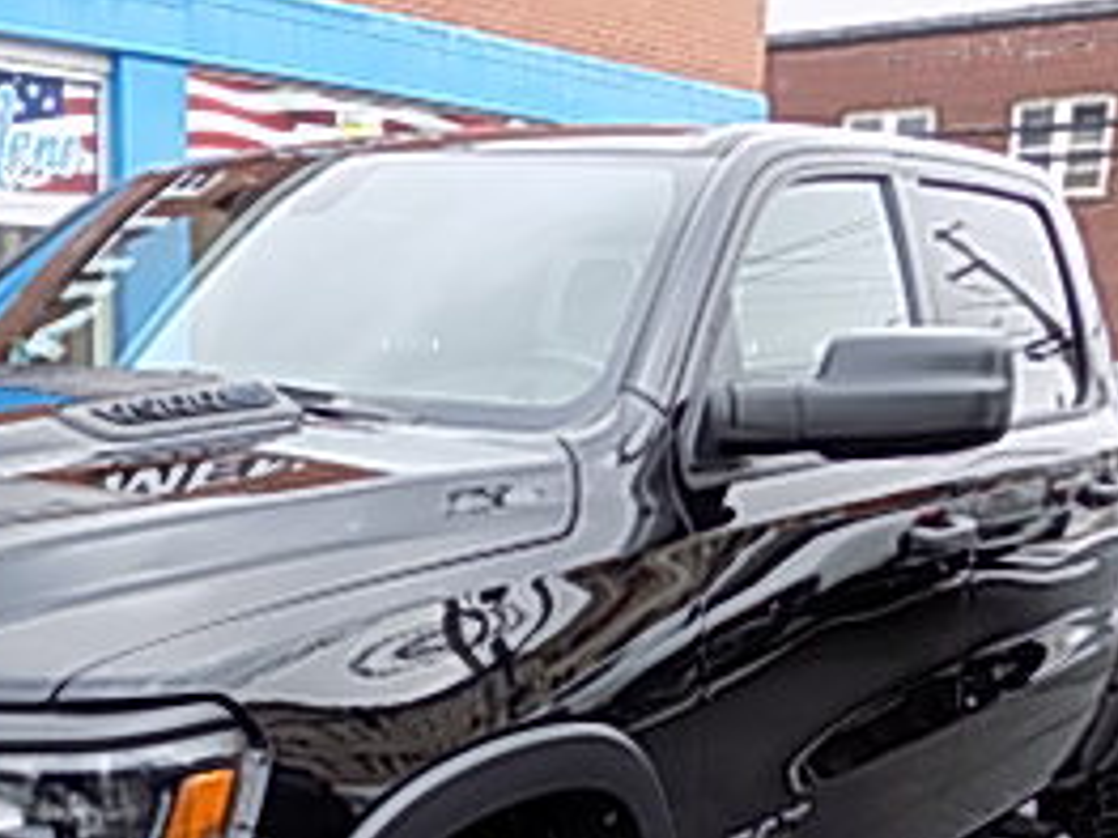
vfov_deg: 24.7
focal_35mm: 56
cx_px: 140
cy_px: 872
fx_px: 1808
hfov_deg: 32.8
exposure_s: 1/40
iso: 80
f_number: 3.1
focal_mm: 4
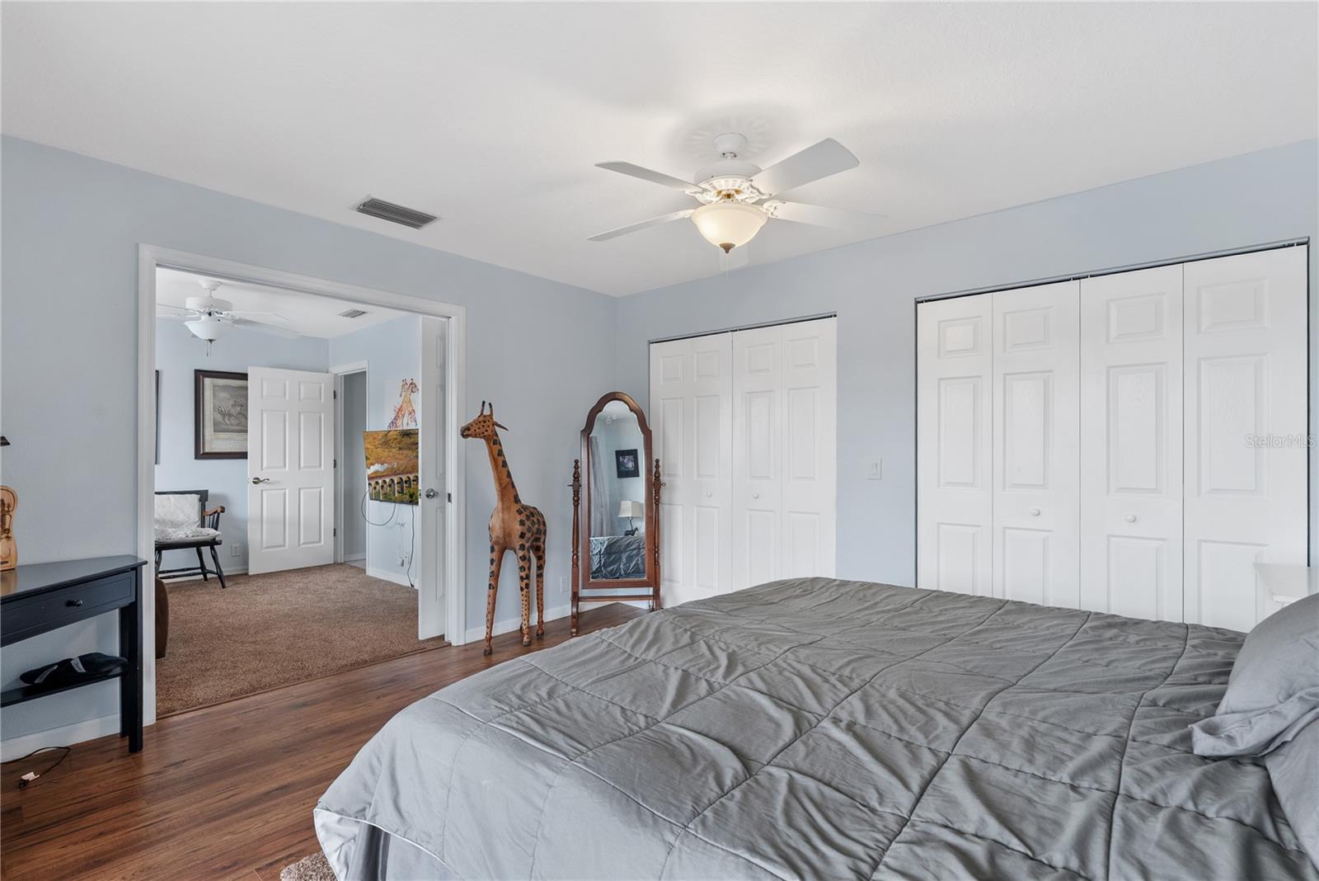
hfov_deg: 96.7
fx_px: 586
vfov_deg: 73.8
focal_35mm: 16
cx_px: 660
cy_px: 440
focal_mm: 16
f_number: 9
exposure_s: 1/3
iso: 400
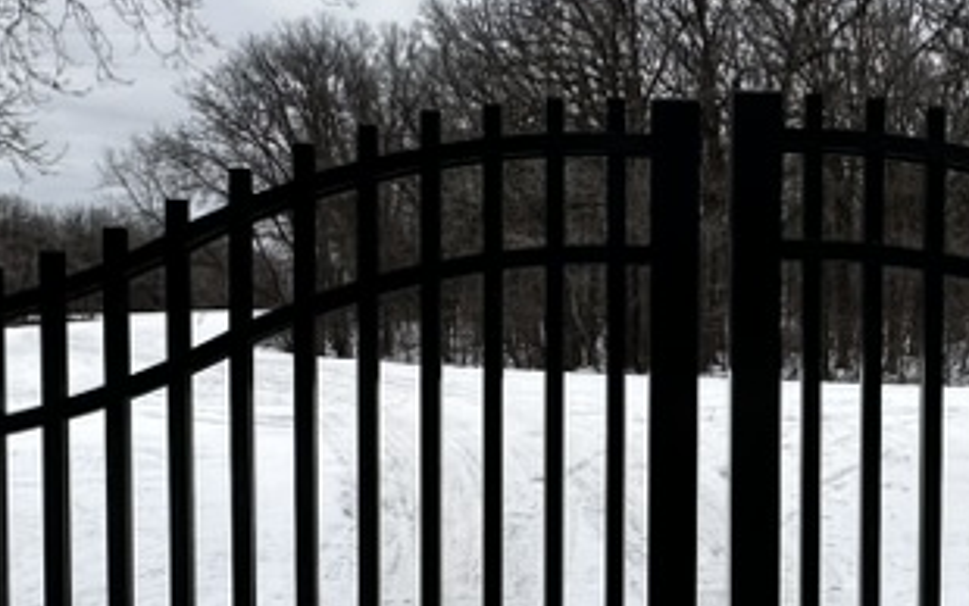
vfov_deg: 26.3
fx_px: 1294
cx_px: 691
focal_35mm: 49
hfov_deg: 40.2
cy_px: 356
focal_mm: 2.22
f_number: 2.2
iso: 50
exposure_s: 1/1233
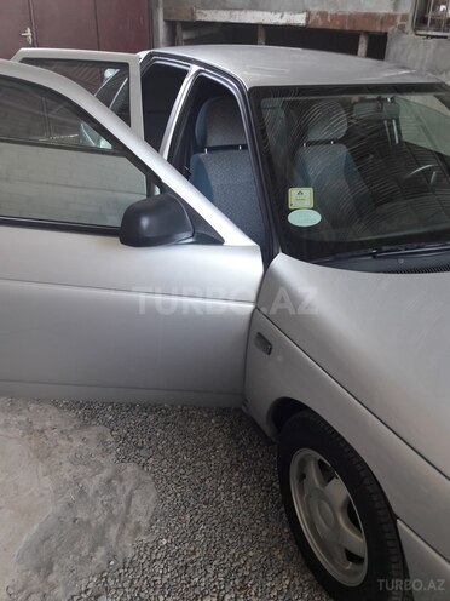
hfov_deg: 49.7
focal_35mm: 28
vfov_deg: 63.4
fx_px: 485
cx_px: 225
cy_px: 300
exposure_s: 1/50
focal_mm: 3.7
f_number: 1.9
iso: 40
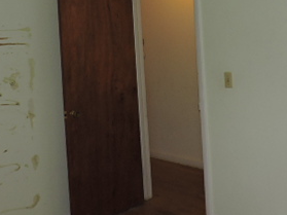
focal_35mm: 55
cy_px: 28
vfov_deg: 25.8
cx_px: 166
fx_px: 456
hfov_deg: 34.9
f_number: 3
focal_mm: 4.3
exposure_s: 1/30
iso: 200
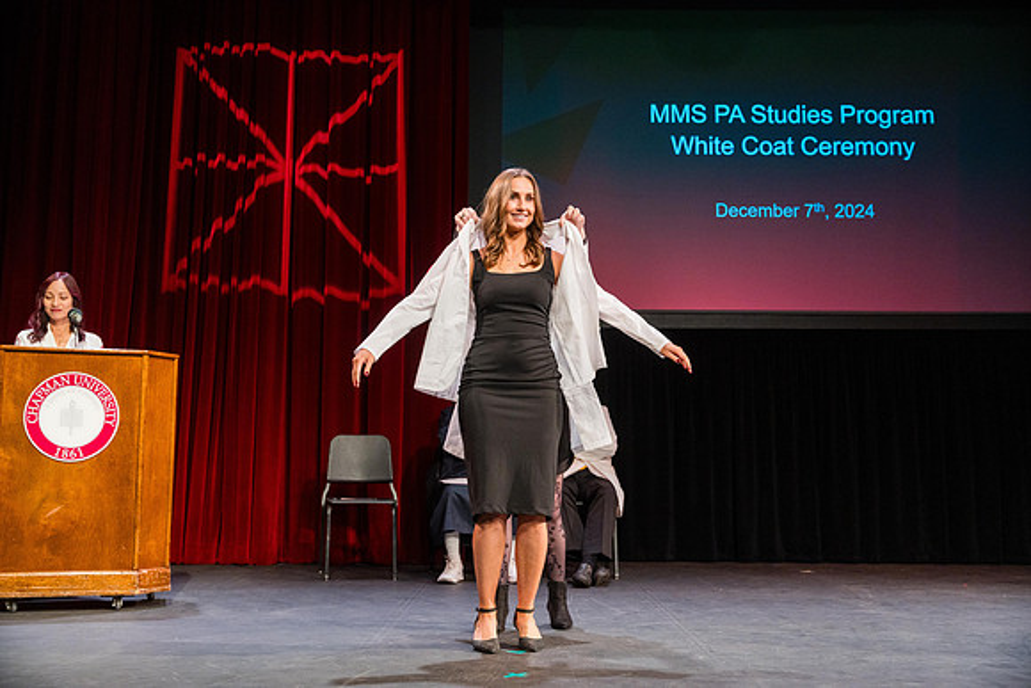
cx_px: 516
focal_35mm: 41
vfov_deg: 32.9
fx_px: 1166
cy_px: 344
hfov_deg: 47.7
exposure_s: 1/320
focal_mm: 40.7
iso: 1250
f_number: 3.5
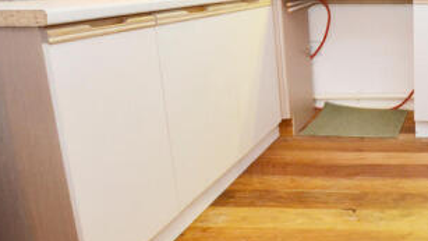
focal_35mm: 39
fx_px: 438
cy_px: 57
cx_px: 438
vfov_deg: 30.2
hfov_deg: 43.7
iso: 800
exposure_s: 1/60
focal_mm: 11.5
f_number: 4
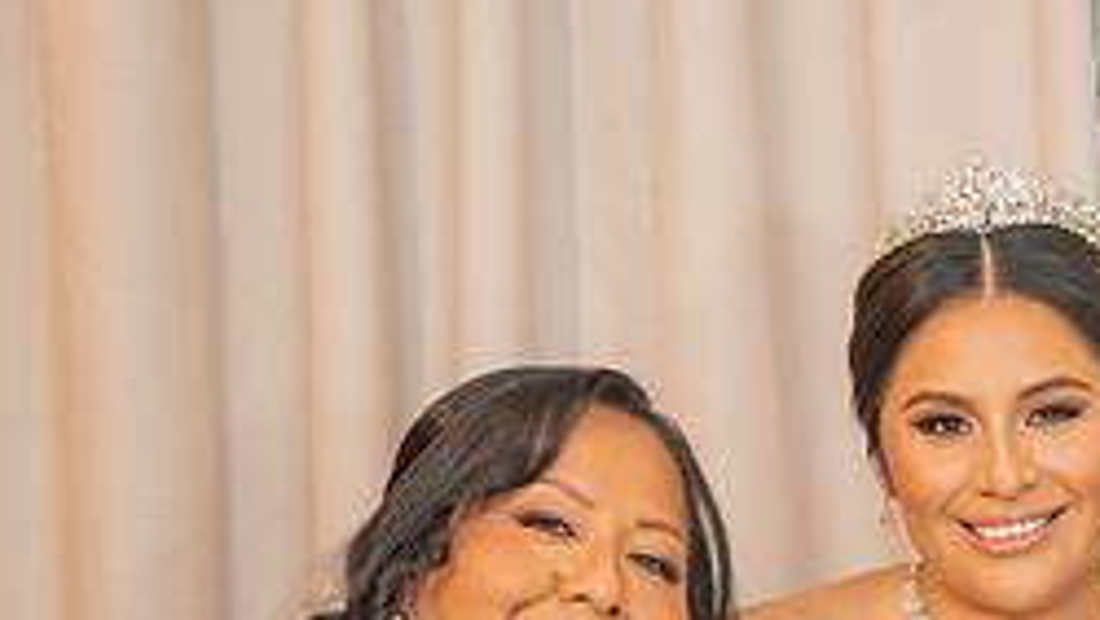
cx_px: 1060
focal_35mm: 119
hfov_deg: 17.6
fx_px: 3473
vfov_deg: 10.0
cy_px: 772
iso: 800
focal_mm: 49
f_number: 2.8
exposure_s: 1/160
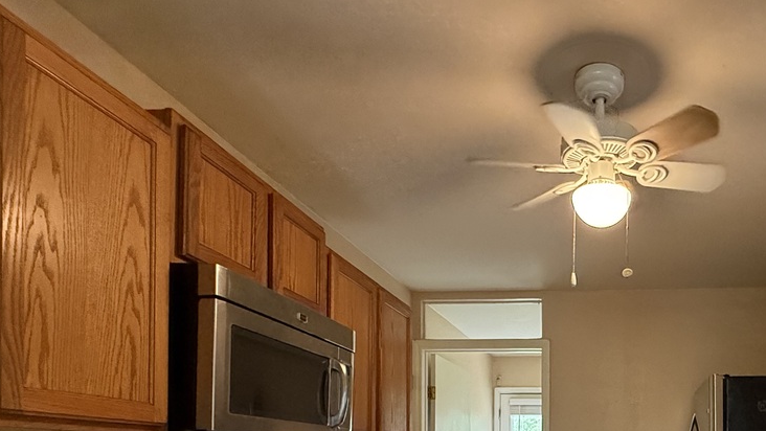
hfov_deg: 60.3
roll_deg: -1.2
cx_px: 587
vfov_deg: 34.0
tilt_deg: -0.7
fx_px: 609
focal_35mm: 30
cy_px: 471
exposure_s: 1/120
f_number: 2.2
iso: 640
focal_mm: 2.22
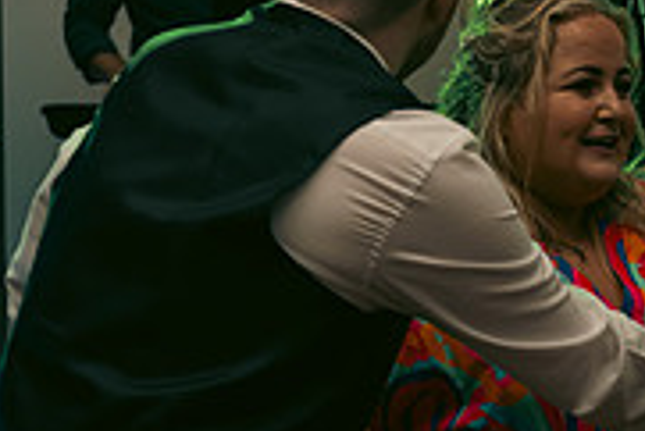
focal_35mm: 154
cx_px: 481
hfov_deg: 13.3
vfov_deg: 8.9
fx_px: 2761
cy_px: 297
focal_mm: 48
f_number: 3.5
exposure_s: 1/160
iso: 800
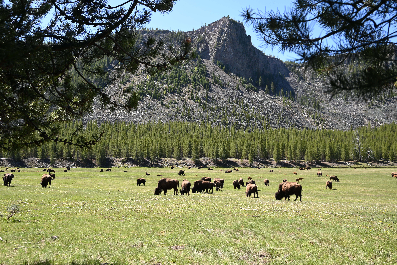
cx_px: 198
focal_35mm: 35
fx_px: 386
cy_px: 132
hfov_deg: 54.4
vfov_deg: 37.9
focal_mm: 35
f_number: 6.3
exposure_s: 1/160
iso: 100
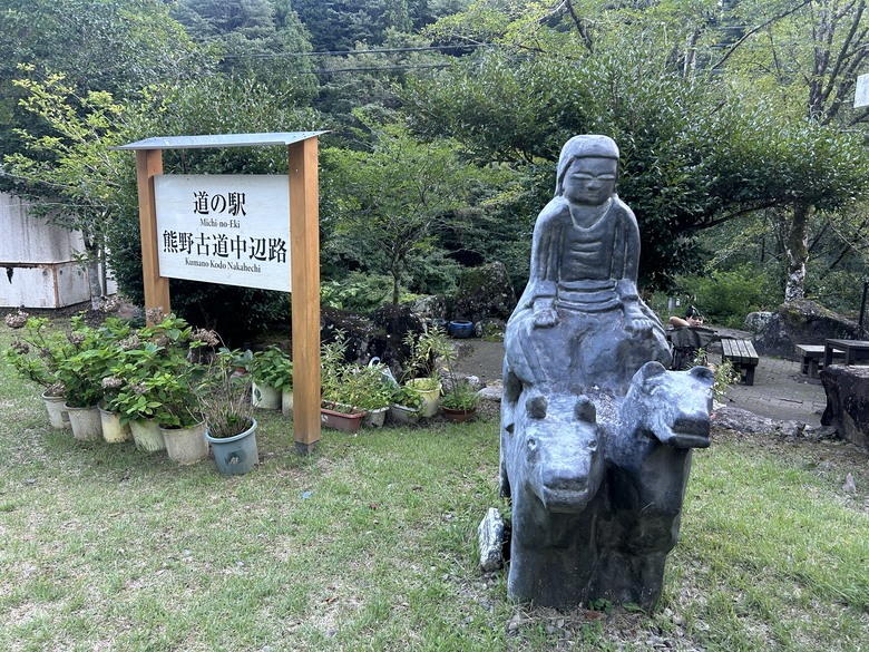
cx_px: 434
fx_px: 653
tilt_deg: -10.2
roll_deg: -2.4
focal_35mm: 26
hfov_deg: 67.3
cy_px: 326
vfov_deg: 53.1
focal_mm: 5.7
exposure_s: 1/121
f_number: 1.5
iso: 100
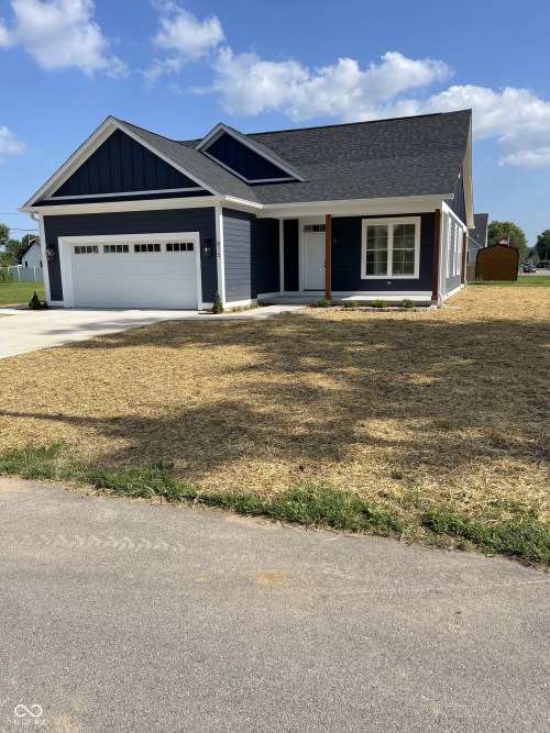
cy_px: 366
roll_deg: +0.5
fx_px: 530
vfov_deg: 69.4
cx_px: 275
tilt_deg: -10.7
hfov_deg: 54.9
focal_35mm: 25
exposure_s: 1/3165
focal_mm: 5.1
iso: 32
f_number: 1.6
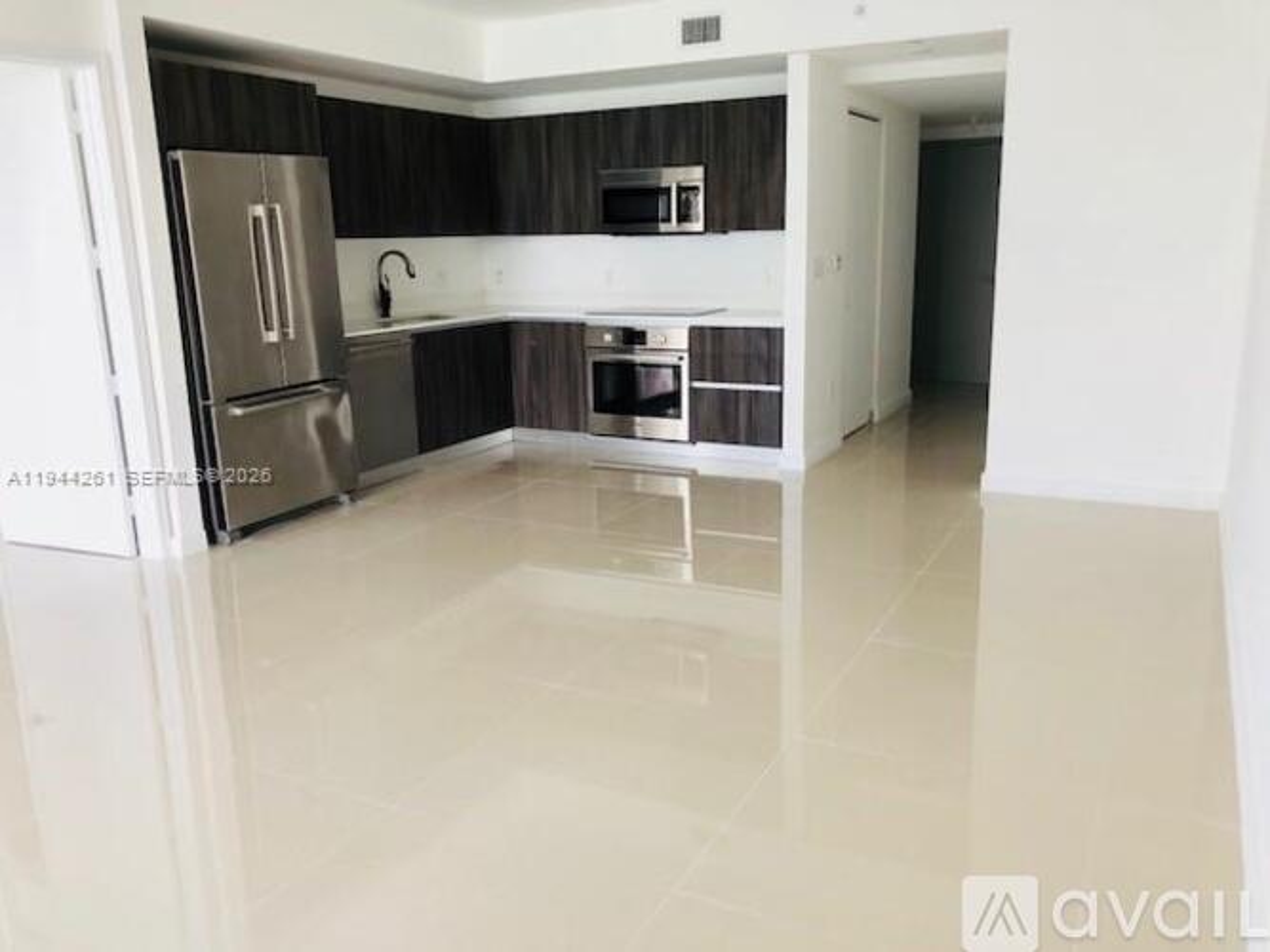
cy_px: 476
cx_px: 635
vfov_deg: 49.7
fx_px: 1027
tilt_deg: -12.3
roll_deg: +1.9
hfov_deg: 63.5
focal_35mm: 28
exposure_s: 1/30
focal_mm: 4
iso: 32
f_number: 1.8
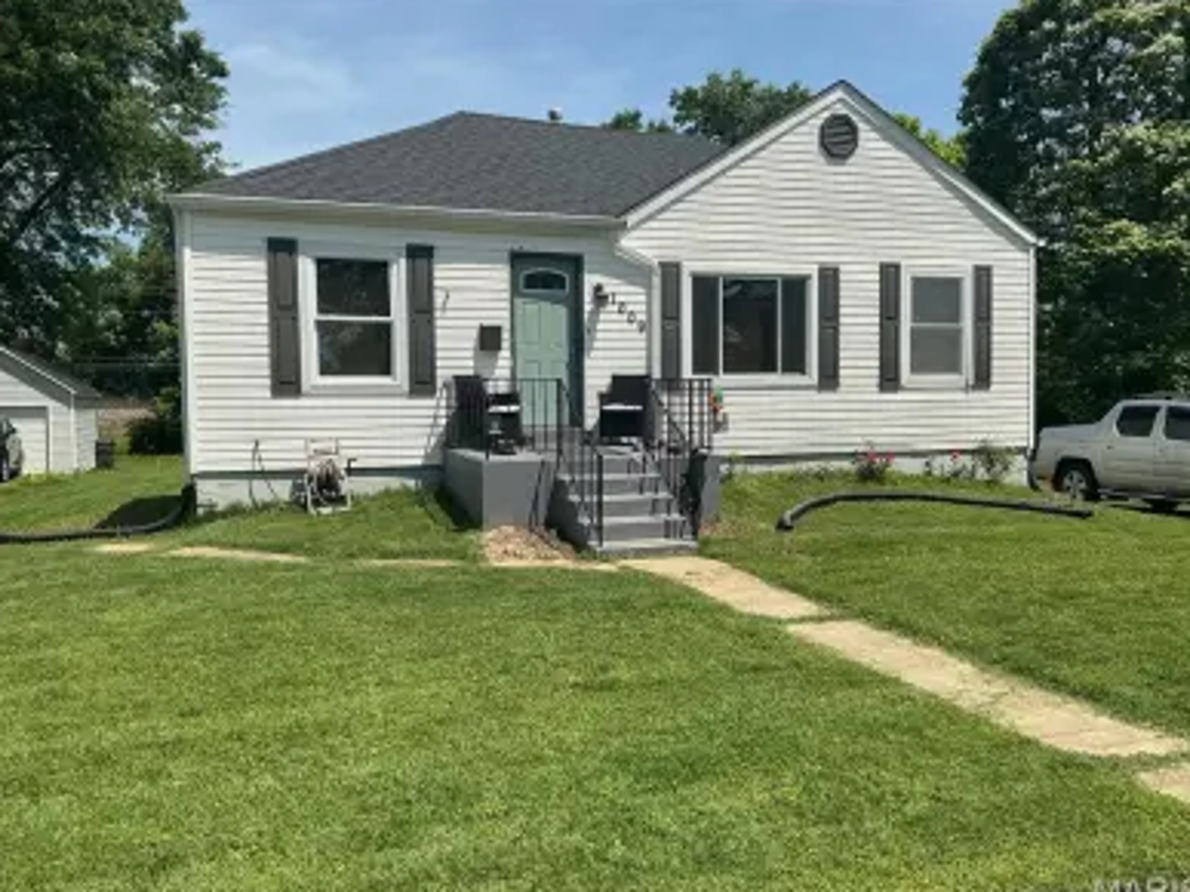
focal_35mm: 30
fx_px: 1031
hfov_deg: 60.0
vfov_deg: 46.8
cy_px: 455
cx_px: 600
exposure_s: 1/2141
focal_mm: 3
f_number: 1.8
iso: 25
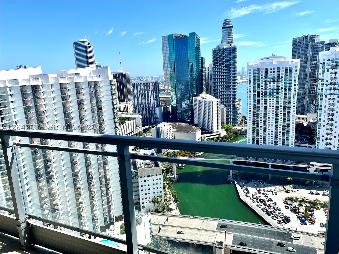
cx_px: 170
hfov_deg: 67.3
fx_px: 255
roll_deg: +3.1
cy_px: 127
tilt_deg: -12.4
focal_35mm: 26
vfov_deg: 53.1
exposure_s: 1/4274
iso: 50
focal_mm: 5.7
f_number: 1.5
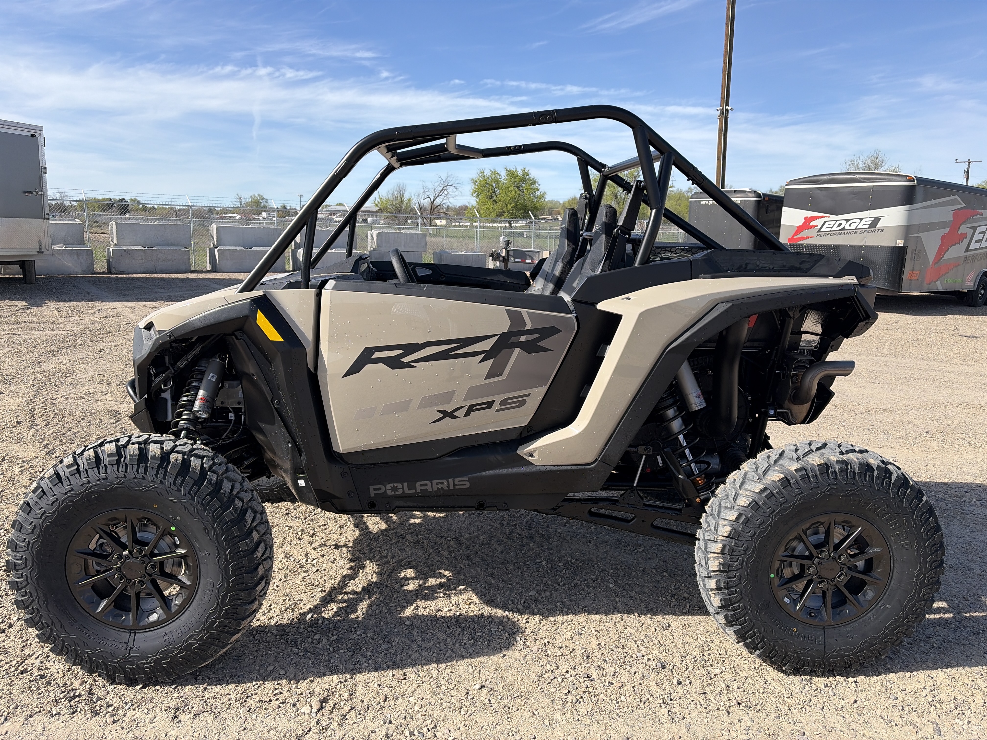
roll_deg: -1.1
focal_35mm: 26
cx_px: 494
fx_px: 741
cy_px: 370
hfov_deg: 67.3
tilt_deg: -10.5
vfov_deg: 53.1
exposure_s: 1/2865
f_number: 1.6
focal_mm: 5.96
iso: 50
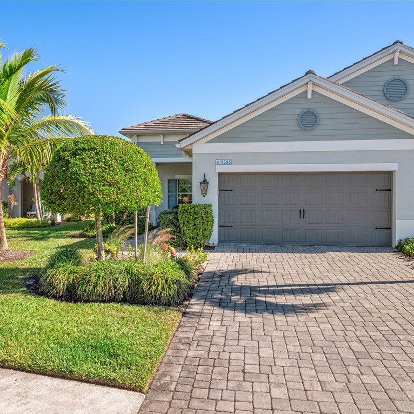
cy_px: 207
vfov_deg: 60.9
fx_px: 352
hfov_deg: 60.9
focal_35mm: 26
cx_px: 201
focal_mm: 11
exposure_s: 1/400
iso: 200
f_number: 7.1
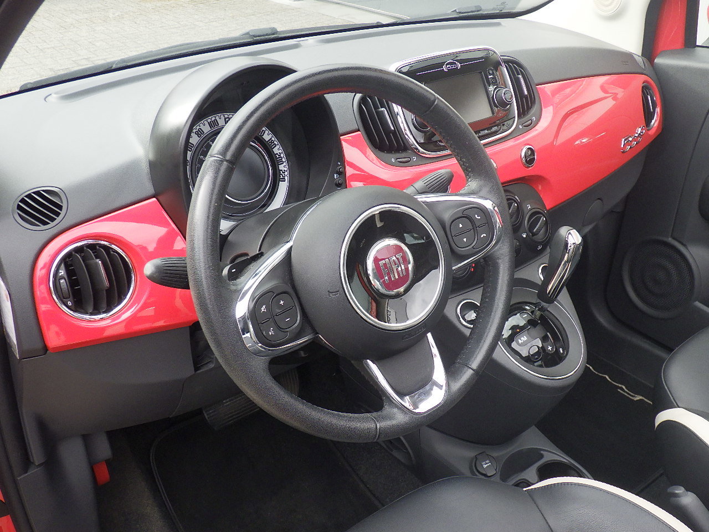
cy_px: 266
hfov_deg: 54.0
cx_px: 354
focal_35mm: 34
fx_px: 696
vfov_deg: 41.8
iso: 250
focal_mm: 6.1
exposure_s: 1/125
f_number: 3.8
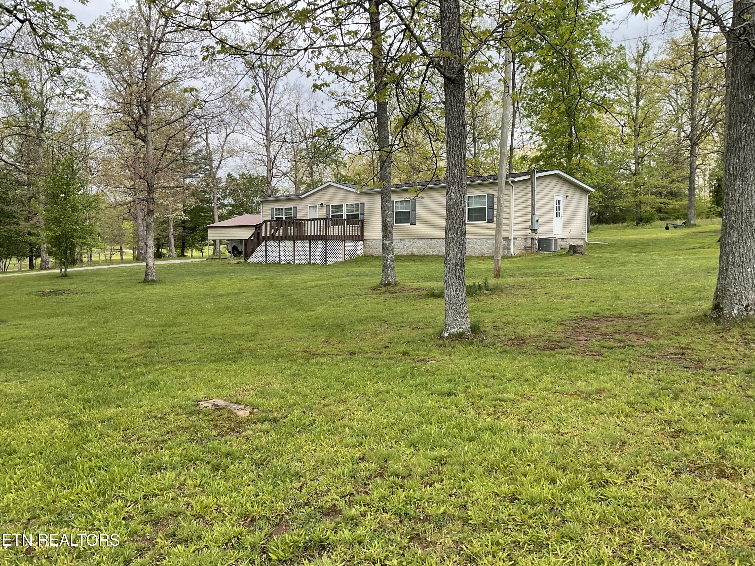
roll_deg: +0.2
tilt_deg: -2.6
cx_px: 378
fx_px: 633
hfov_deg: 61.7
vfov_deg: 48.2
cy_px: 283
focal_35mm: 29
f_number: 1.8
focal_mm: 3
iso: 16
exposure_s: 1/869
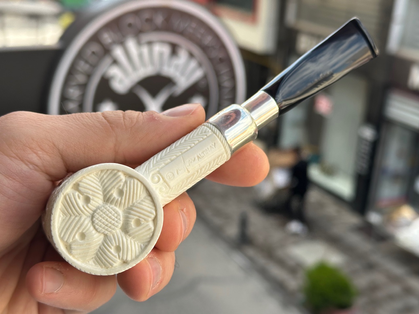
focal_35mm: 48
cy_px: 157
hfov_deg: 39.7
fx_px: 581
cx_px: 210
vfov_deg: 30.3
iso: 64
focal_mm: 6.86
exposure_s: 1/729
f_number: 1.78
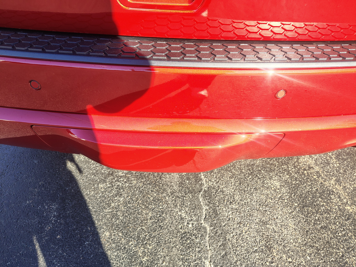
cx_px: 178
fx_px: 247
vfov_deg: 56.8
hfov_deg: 71.6
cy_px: 134
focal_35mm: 24
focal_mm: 5.56
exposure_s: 1/305
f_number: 1.8
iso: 100
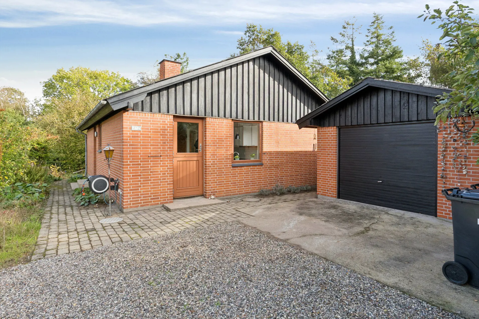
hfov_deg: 83.3
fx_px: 269
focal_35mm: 20
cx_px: 240
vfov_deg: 61.3
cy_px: 160
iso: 400
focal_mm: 13.5
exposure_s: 1/250
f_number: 8
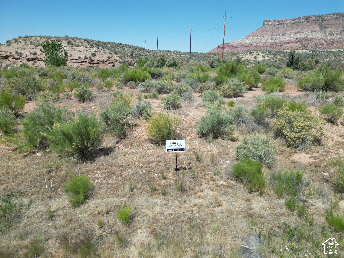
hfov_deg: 71.6
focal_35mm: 24
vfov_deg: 56.8
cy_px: 129
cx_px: 172
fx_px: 239
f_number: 1.7
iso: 110
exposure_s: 1/2500
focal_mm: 6.72
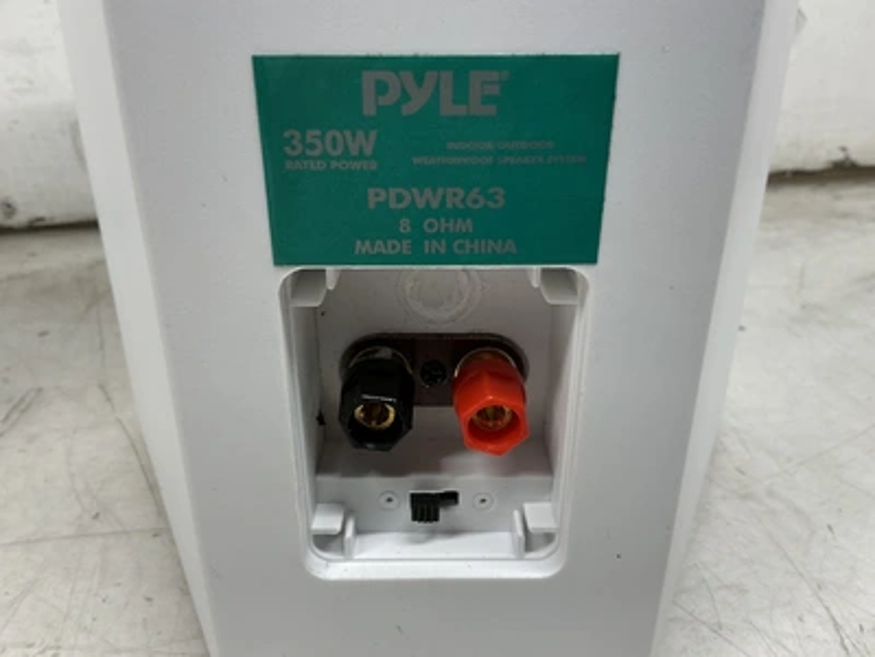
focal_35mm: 28
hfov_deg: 63.4
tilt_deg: -25.3
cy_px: 328
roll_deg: -0.8
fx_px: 708
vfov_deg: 49.7
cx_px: 438
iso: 50
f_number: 1.8
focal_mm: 3
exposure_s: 1/120
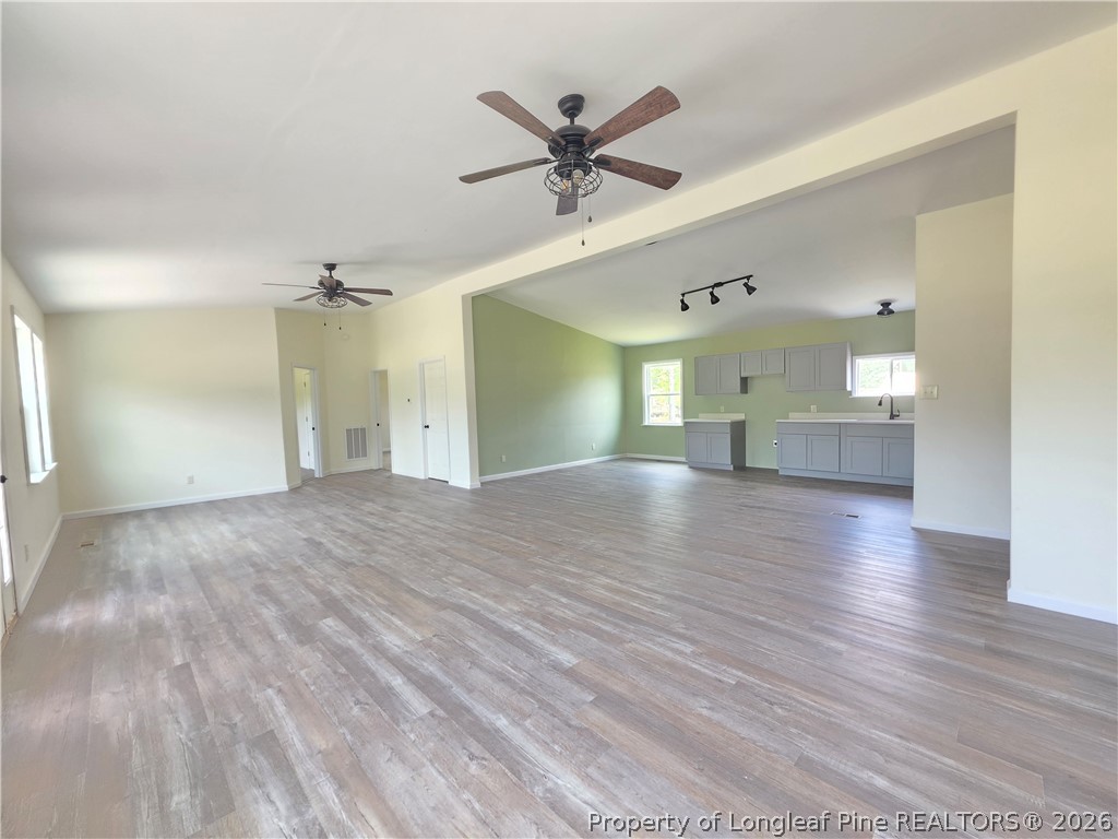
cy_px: 420
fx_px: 420
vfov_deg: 89.9
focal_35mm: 13
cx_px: 559
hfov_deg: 106.2
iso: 200
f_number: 1.9
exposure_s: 1/120
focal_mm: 2.2
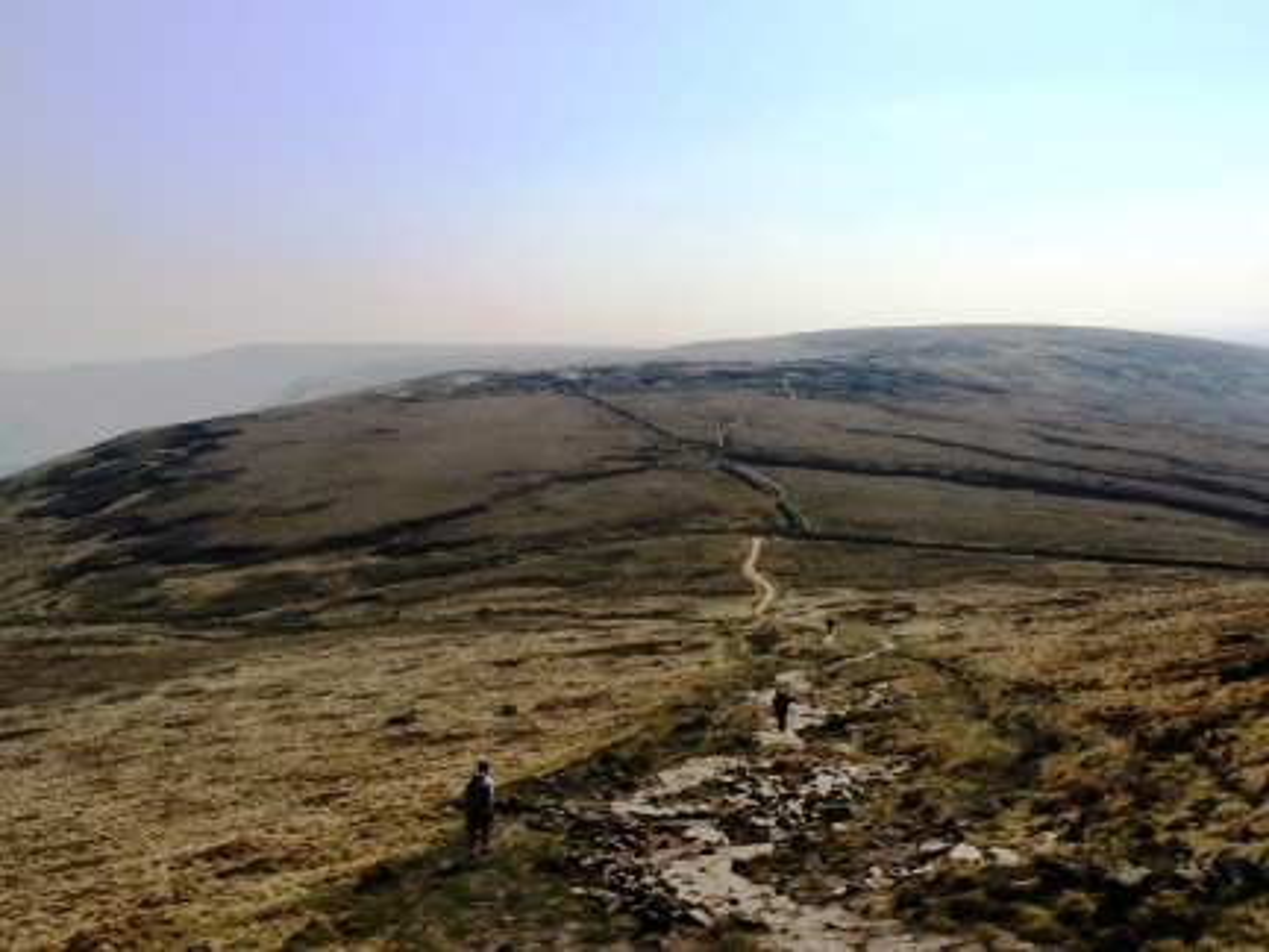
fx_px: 1320
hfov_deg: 51.4
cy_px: 476
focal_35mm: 36
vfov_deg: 39.7
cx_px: 634
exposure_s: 1/800
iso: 80
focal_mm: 6
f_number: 8
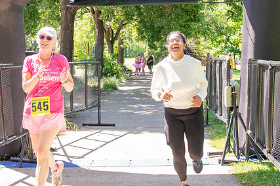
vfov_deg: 23.7
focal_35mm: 57
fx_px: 443
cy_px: 66
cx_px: 144
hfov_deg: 35.1
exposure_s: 1/400
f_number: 4
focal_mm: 28
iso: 500
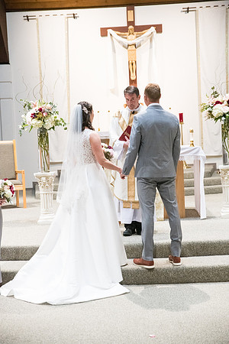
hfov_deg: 21.9
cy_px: 172
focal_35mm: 62
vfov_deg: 32.4
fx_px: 592
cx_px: 114
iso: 2500
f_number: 4
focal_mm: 62
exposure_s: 1/320
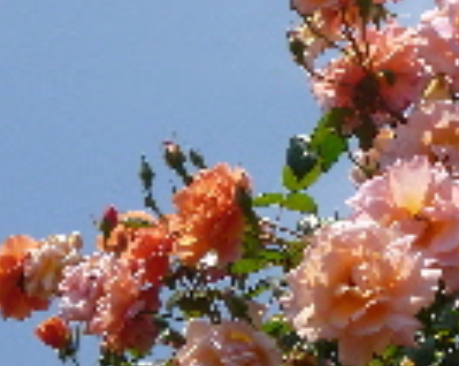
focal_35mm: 187
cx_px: 525
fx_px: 2537
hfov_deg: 10.2
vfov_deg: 8.2
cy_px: 54
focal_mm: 9
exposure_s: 1/1300
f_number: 3.5
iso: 100
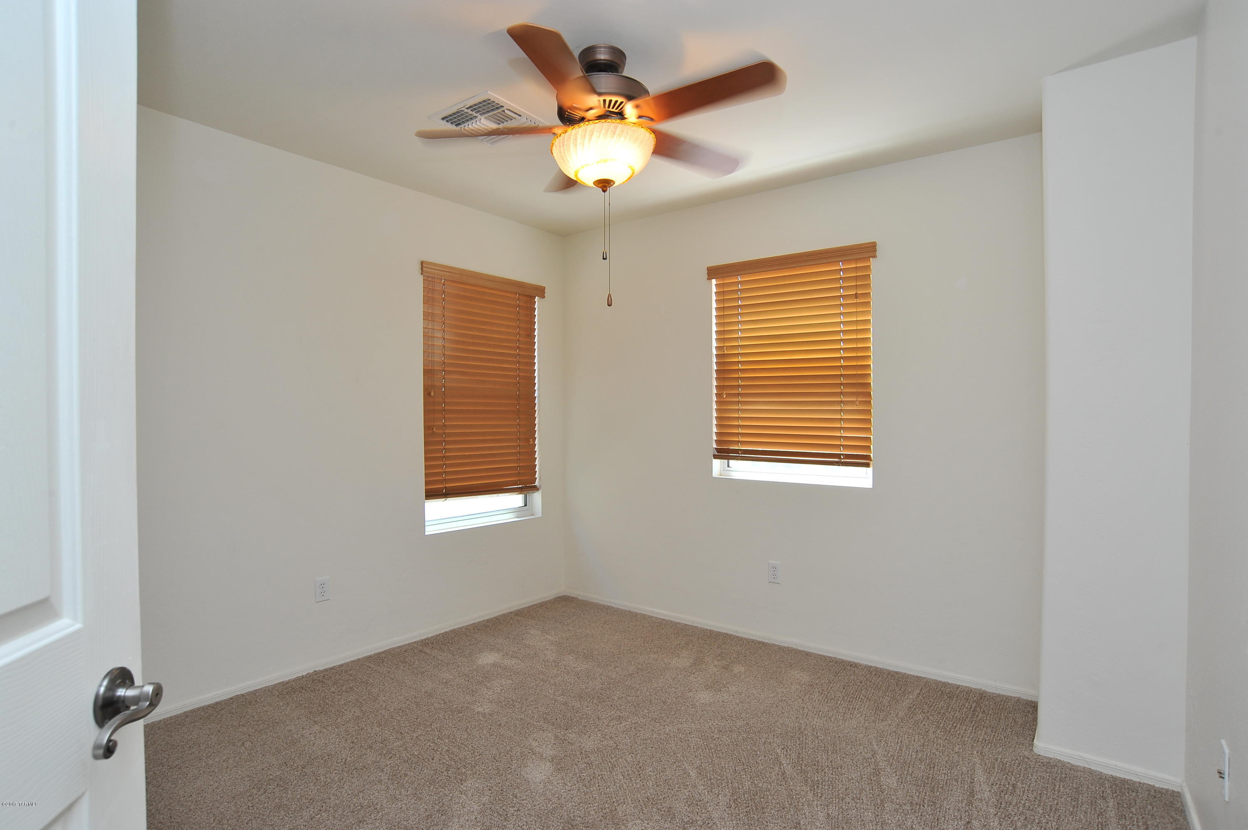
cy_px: 415
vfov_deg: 67.3
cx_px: 624
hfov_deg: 90.0
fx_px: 624
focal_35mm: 18
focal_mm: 18
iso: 640
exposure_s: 1/30
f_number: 9
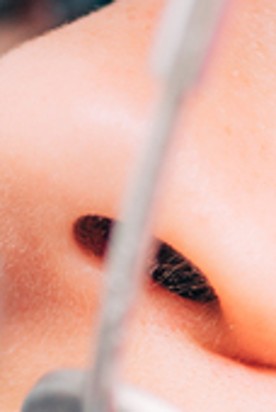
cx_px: 76
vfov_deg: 3.3
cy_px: 830
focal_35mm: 617
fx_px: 7066
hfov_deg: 2.2
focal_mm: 105
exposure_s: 1/500
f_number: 3.2
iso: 100
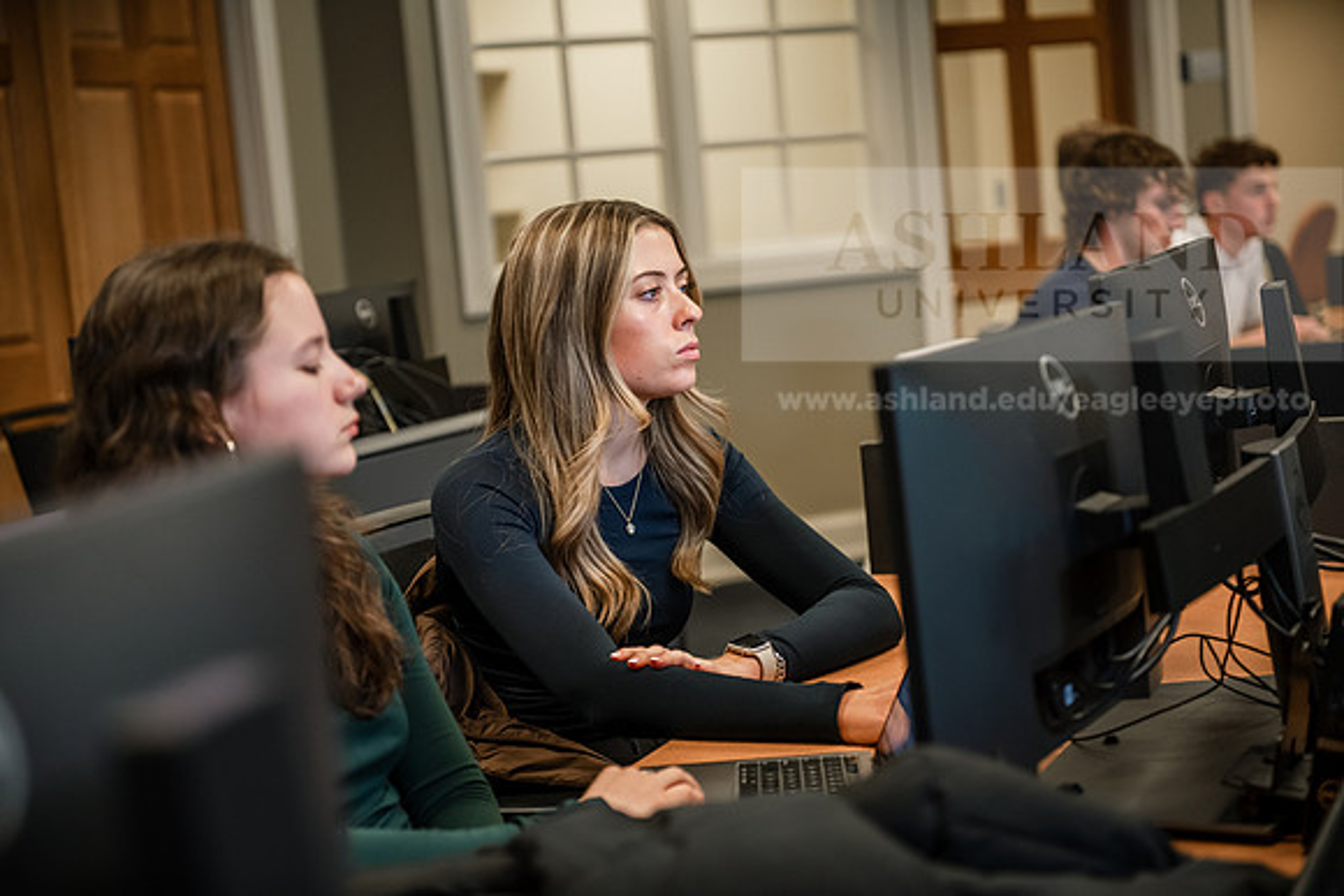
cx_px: 672
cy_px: 448
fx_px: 2464
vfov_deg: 20.6
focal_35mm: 66
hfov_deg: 30.5
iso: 1000
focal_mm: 66
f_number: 2.8
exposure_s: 1/160
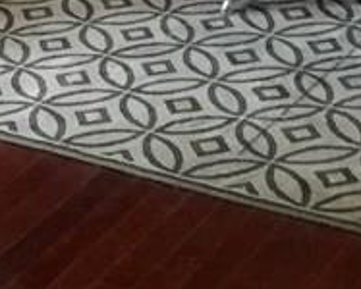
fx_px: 1658
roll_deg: +0.7
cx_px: 212
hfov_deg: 12.4
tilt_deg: -9.8
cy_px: -435
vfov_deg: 8.9
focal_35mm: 155
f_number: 2.2
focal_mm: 4.15
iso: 160
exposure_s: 1/30
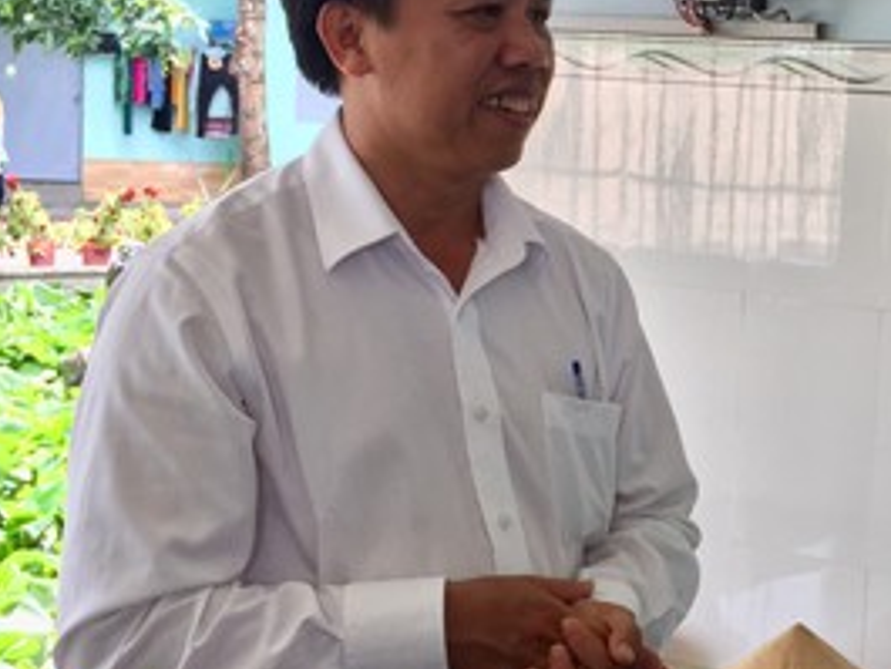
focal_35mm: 70
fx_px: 1803
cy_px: 289
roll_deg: -3.3
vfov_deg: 21.0
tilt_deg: -5.4
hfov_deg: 26.2
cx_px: 901
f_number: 2.2
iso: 40
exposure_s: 1/100
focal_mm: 4.15
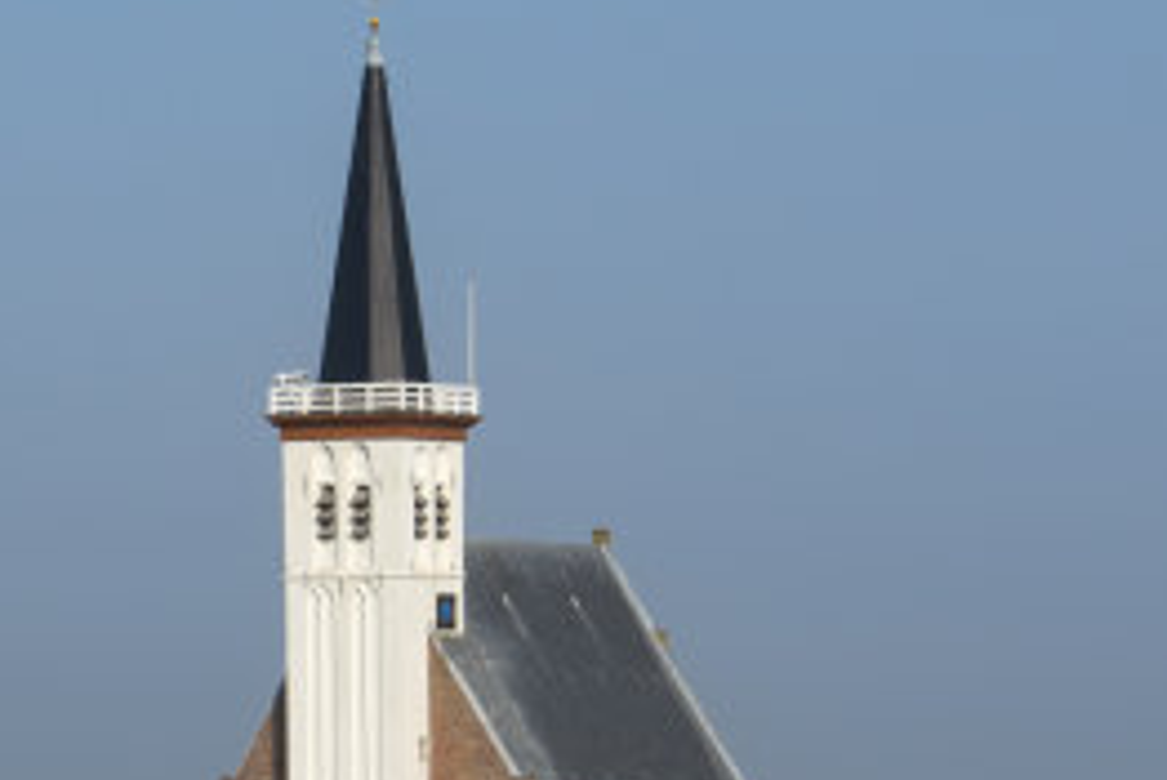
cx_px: 67
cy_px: 680
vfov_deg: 5.2
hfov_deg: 7.8
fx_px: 8497
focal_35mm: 262
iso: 200
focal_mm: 112
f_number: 20
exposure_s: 1/160
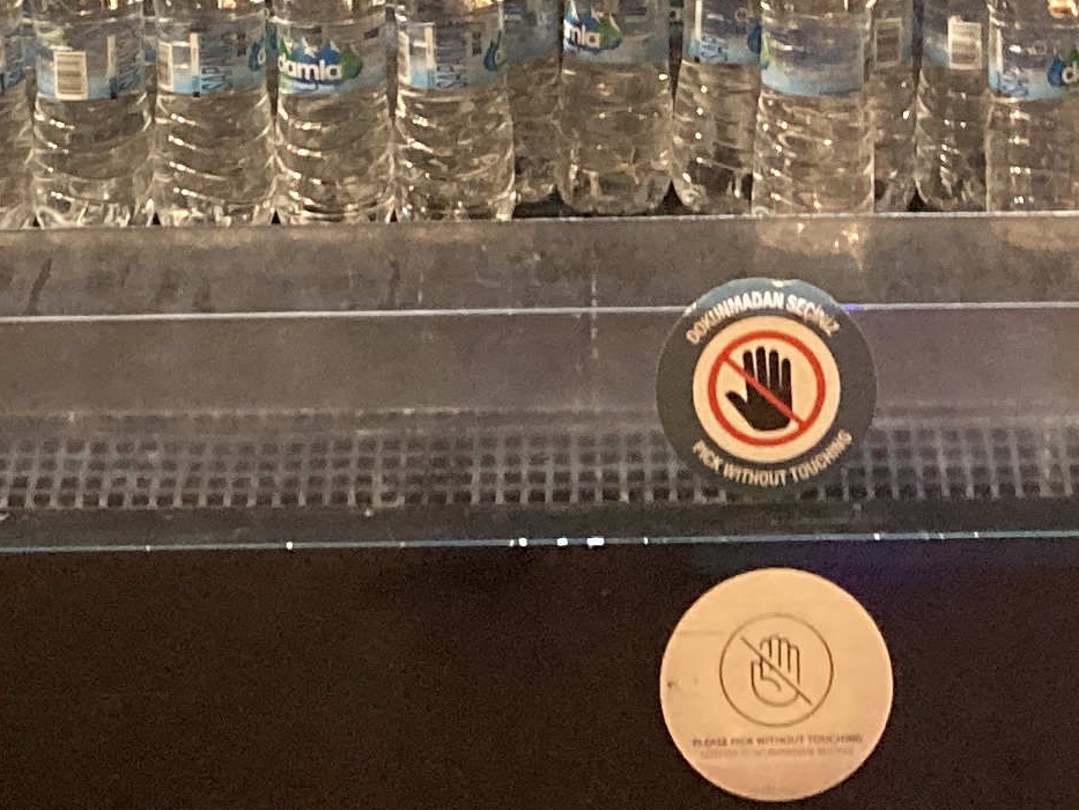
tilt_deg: -1.2
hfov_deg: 16.3
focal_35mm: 121
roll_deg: -0.1
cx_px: 581
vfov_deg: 11.0
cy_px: -888
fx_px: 3772
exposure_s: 1/50
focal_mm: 3.99
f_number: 1.8
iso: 250
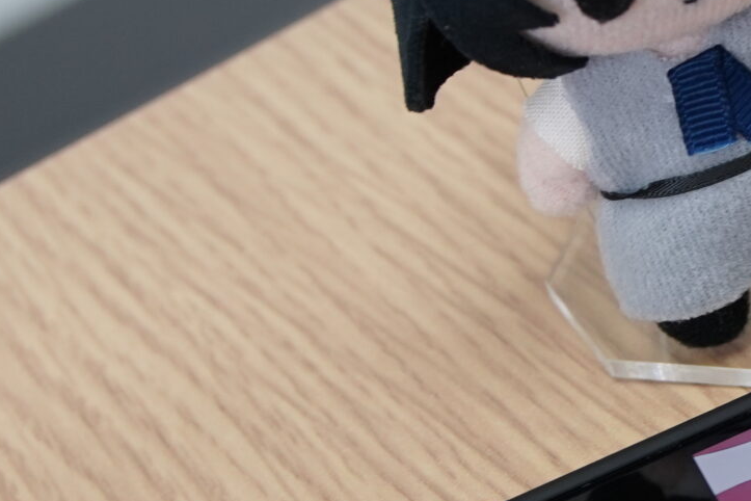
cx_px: 909
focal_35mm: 131
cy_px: 223
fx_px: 2733
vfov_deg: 10.5
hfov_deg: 15.1
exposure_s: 1/60
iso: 500
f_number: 4
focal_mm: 25
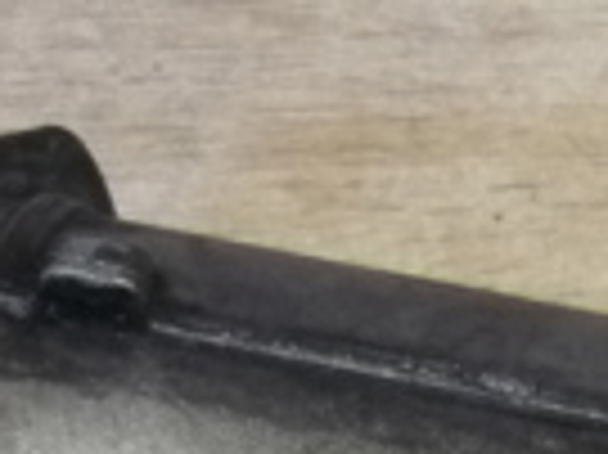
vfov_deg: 8.9
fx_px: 2755
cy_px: 899
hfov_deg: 12.5
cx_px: 522
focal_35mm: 157
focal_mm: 5.5
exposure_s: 1/25
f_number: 2.8
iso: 400
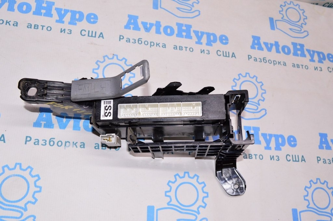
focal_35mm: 36
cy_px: 110
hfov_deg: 53.2
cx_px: 166
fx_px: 333
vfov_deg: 36.8
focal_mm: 24
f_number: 8
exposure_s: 1/125
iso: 1600
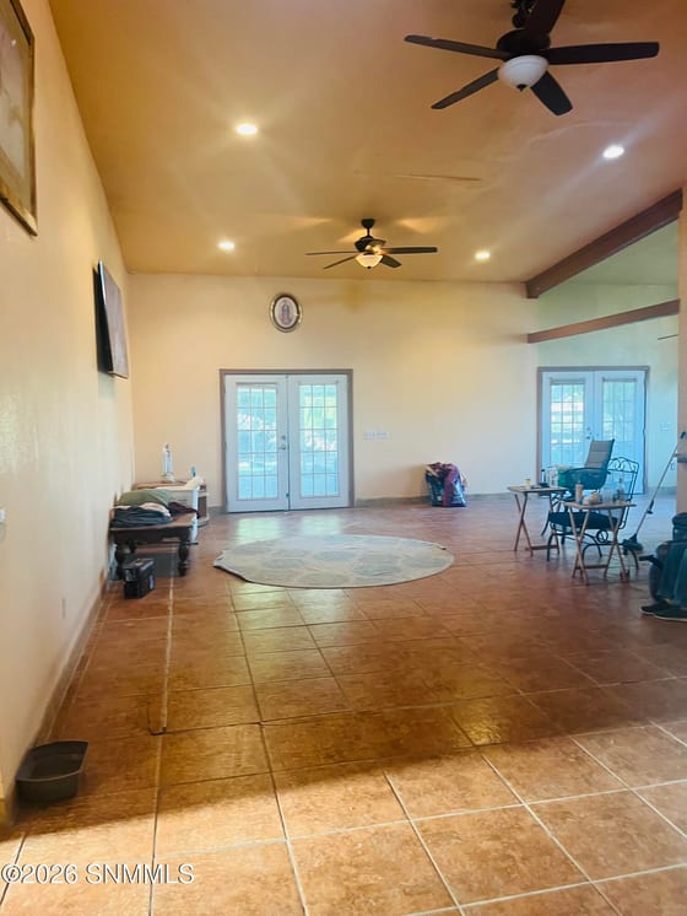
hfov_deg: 53.1
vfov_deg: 67.3
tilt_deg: -3.8
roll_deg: +0.9
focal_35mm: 26
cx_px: 344
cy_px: 458
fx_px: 688
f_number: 1.6
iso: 160
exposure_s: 1/60
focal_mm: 5.1
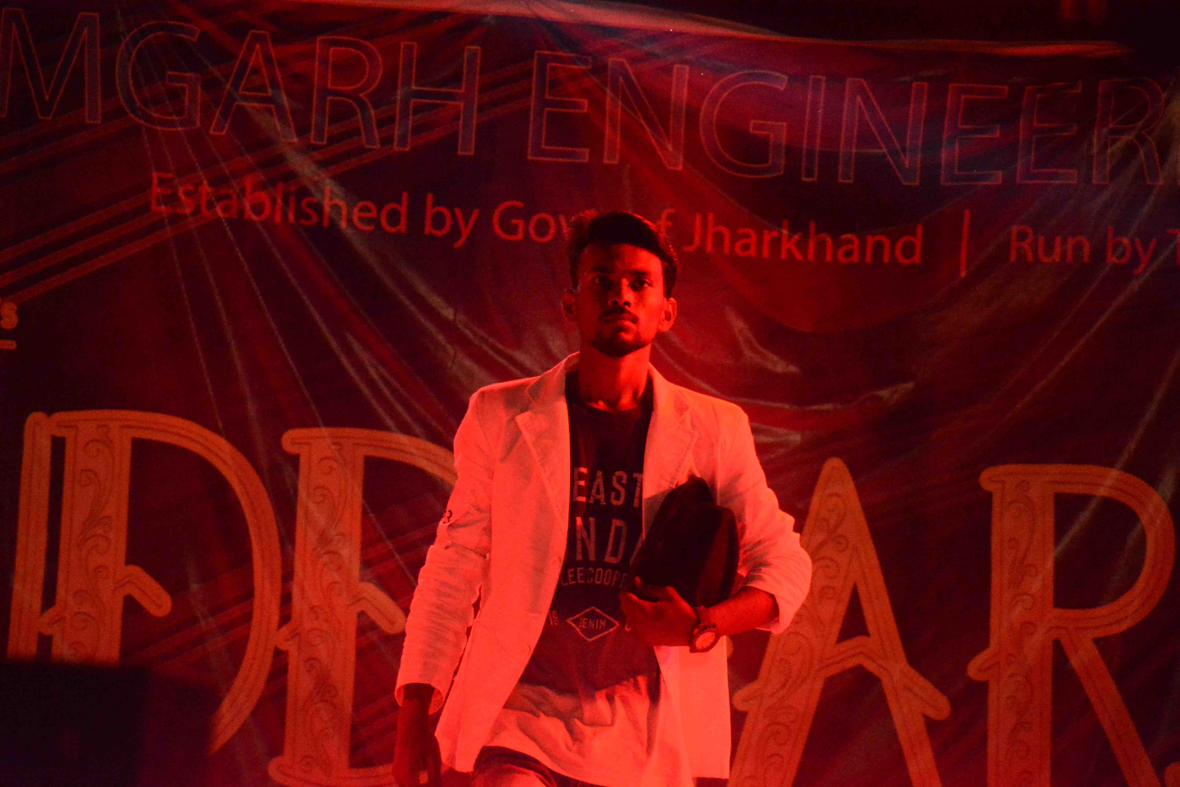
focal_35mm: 174
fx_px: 5703
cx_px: 590
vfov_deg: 7.9
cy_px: 394
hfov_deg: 11.8
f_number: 4.8
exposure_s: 1/400
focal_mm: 116
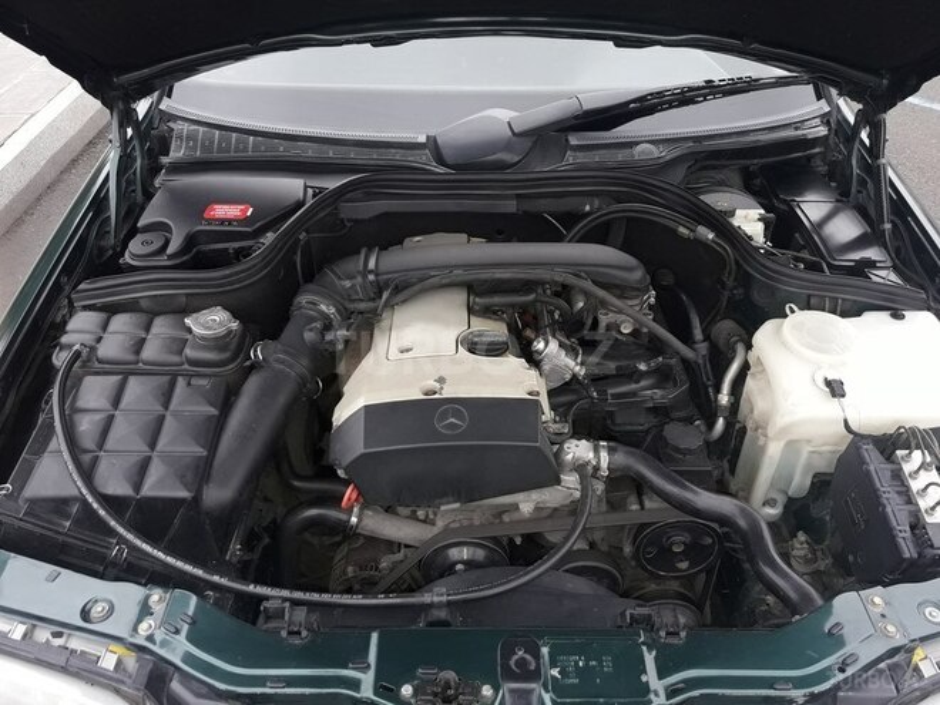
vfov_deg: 49.7
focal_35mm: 28
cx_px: 470
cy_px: 352
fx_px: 760
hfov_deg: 63.4
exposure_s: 1/50
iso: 40
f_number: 1.9
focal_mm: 3.7
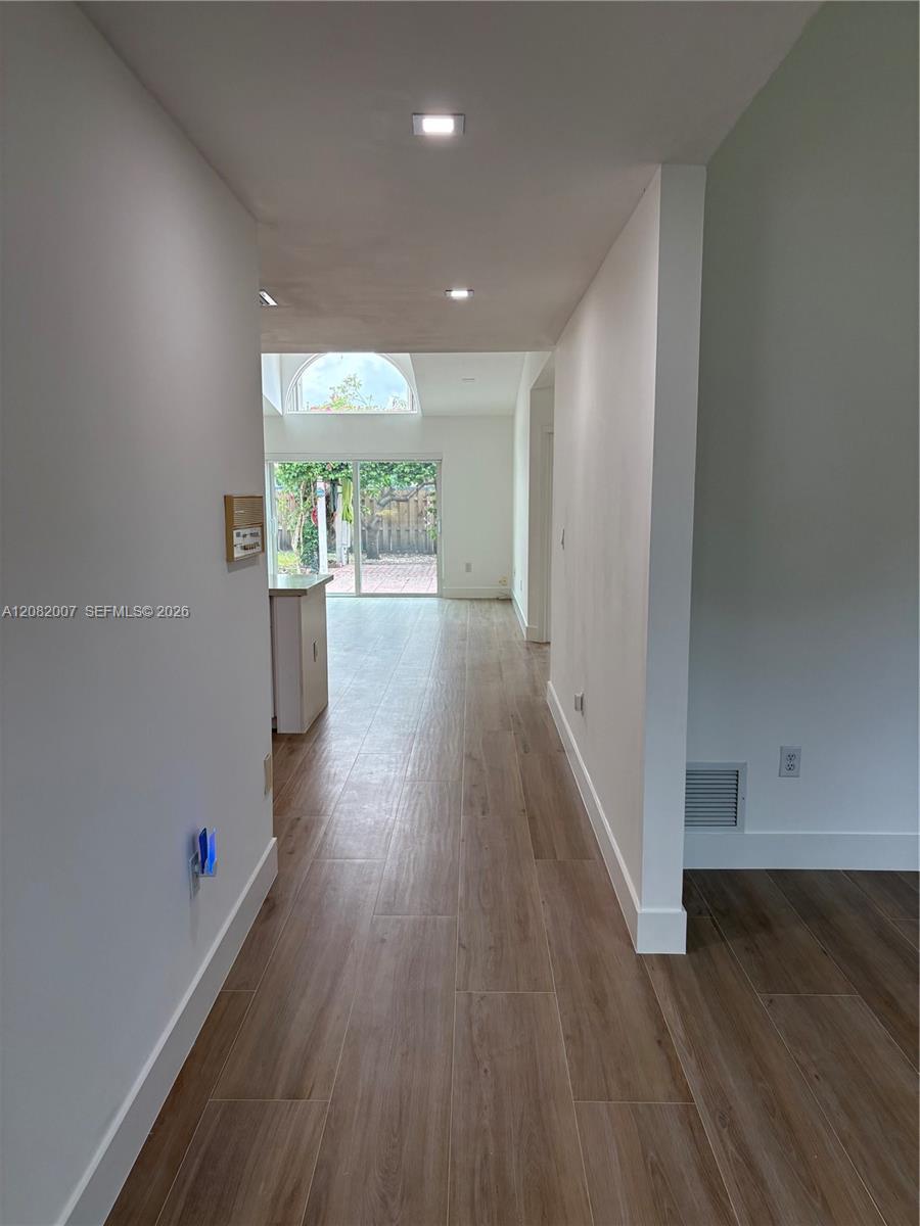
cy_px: 613
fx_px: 921
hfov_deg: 53.1
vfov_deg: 67.3
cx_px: 460
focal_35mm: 26
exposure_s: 1/228
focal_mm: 5.96
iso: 125
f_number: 1.6
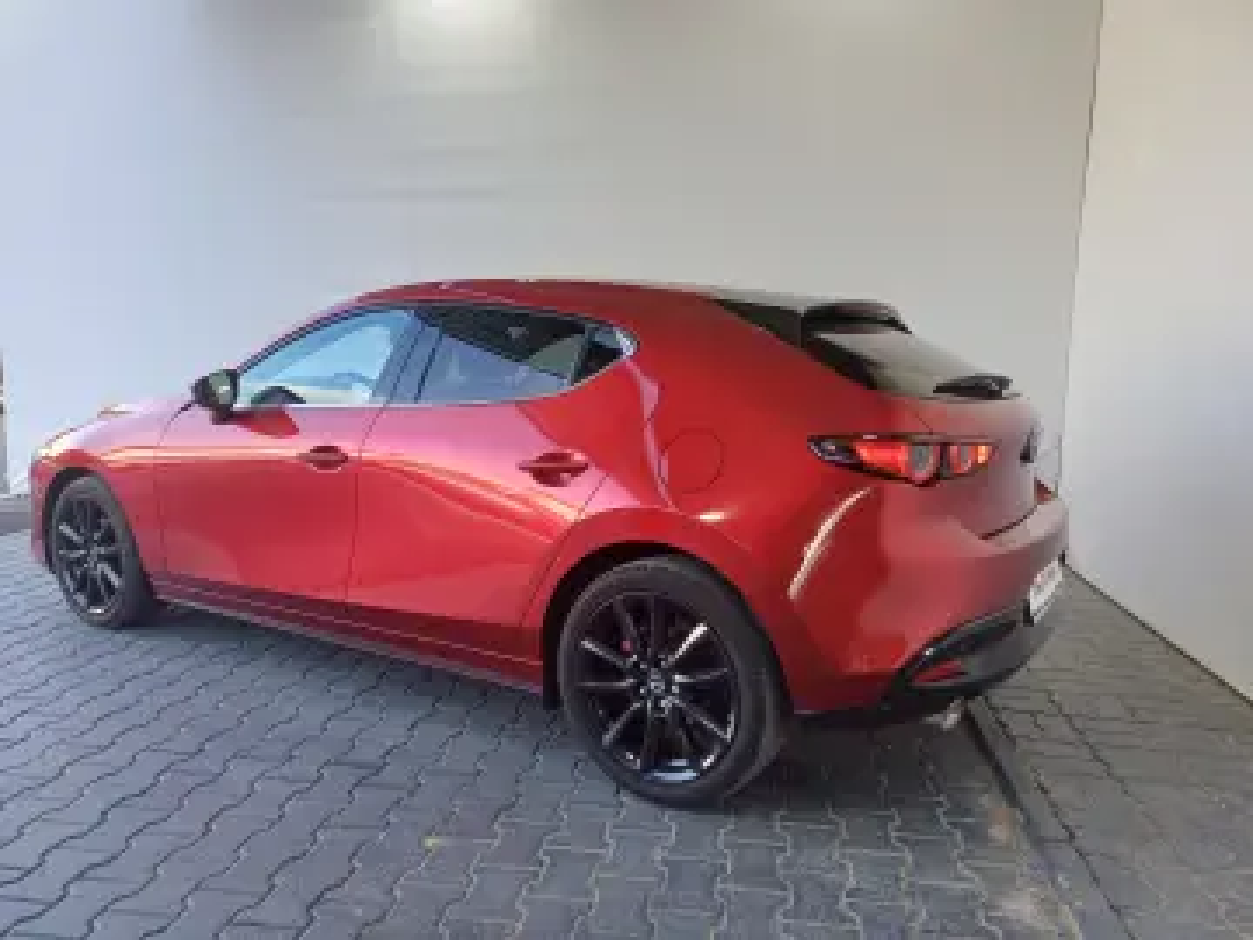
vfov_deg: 54.9
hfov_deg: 69.4
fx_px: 905
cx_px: 626
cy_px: 470
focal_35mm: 25
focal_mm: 4.65
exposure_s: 1/100
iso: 50
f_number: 1.8
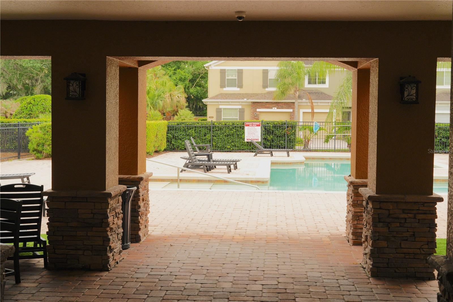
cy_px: 151
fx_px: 642
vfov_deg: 26.5
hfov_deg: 38.9
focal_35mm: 51
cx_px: 226
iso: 800
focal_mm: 51
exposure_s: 1/80
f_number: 8
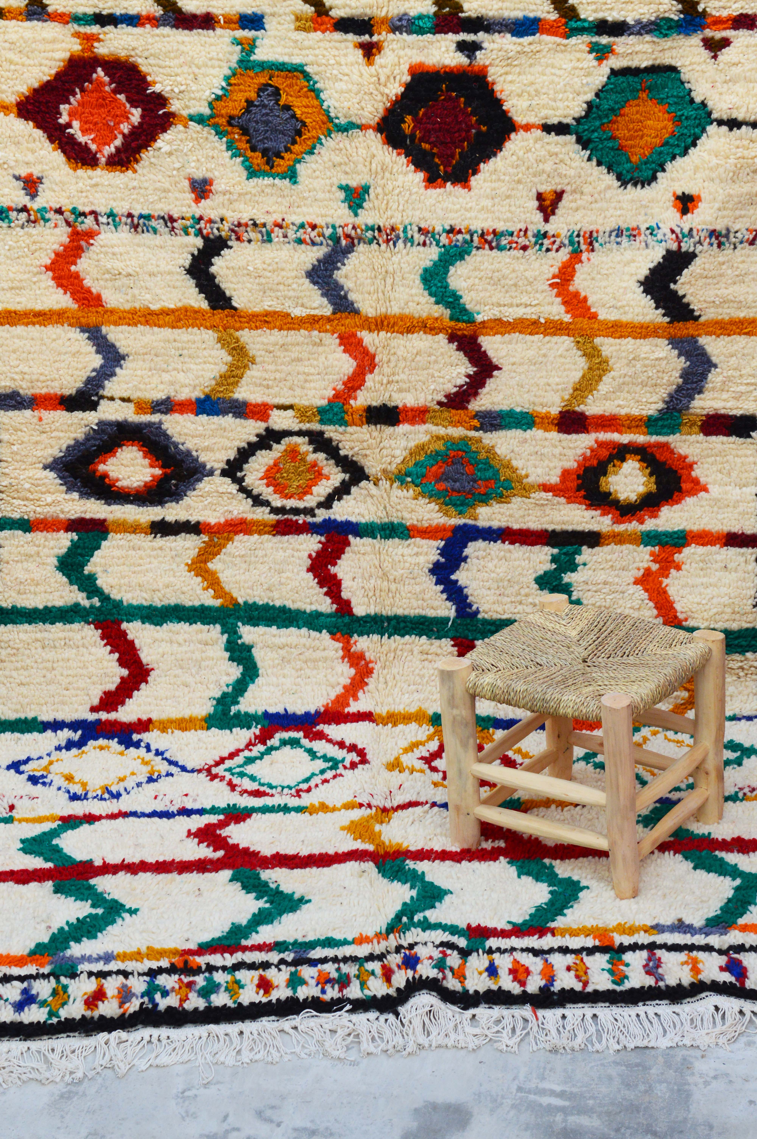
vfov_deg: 57.3
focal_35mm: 33
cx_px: 378
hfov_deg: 39.9
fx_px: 1043
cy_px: 570
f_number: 6.3
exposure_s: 1/100
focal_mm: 22
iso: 100
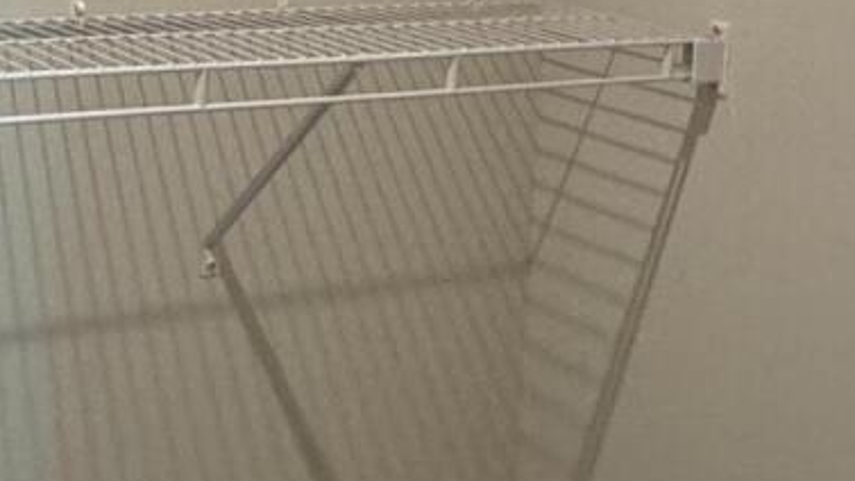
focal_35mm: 81
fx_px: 1836
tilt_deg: -4.5
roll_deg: -2.1
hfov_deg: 25.6
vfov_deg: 14.4
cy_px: -102
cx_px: 138
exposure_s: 1/120
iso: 320
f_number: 2.2
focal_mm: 2.22
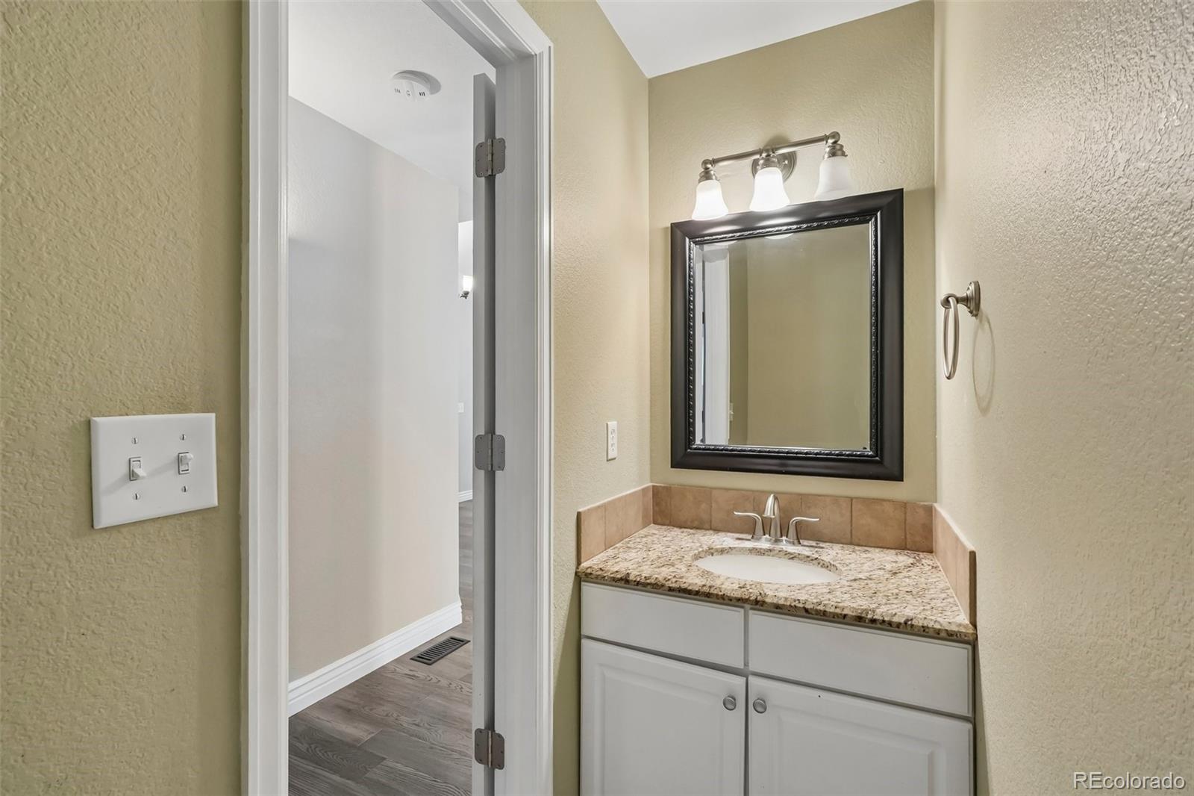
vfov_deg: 77.3
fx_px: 497
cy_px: 398
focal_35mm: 15
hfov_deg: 100.4
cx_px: 597
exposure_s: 1/5
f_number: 8
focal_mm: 10
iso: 800
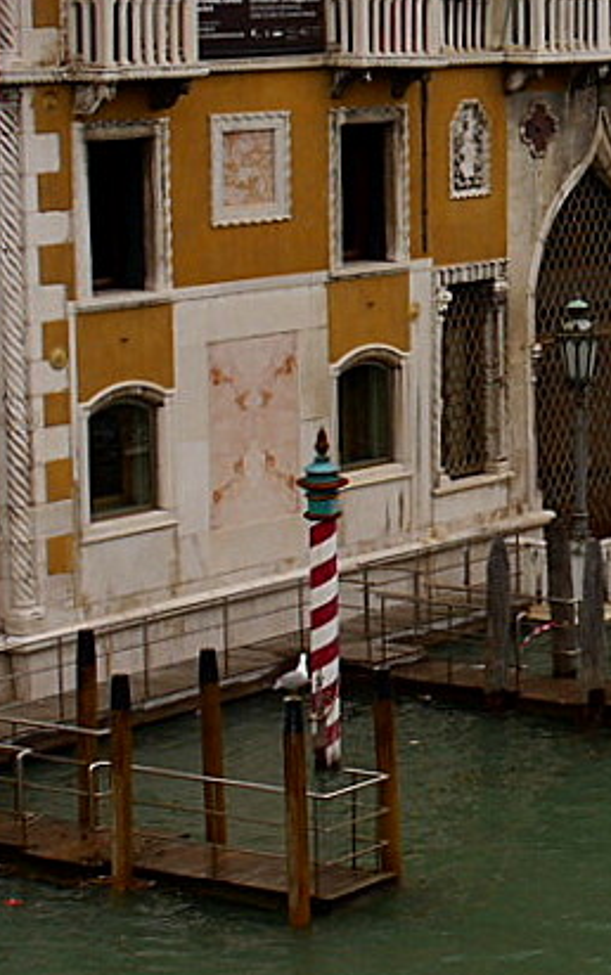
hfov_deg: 9.5
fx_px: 3326
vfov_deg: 16.6
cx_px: 1376
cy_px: 215
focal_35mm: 125
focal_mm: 19
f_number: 7.1
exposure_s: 1/200
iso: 100
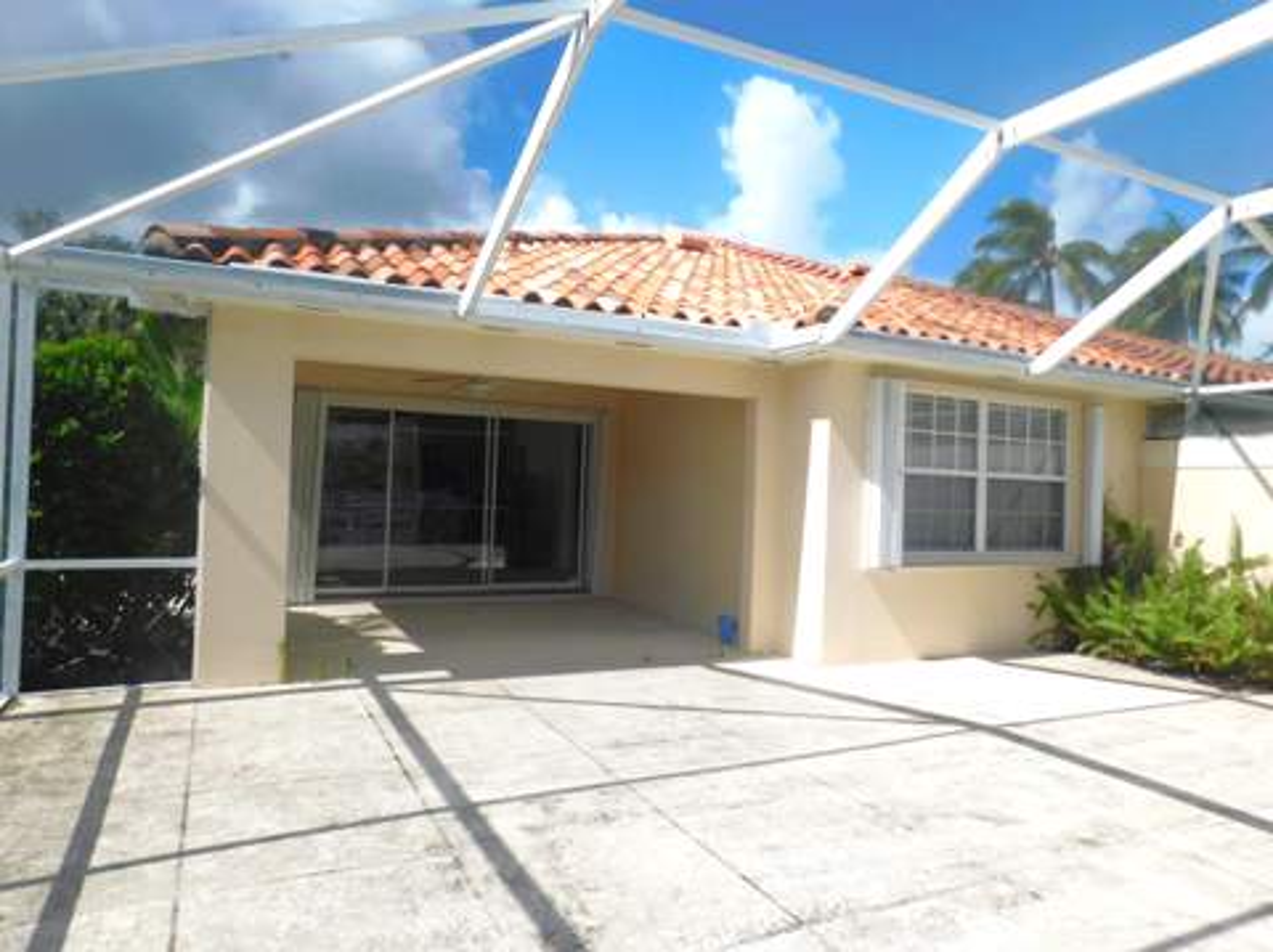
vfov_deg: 58.8
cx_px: 636
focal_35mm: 23
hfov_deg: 74.0
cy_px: 476
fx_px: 845
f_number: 6
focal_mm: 4
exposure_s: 1/640
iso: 125
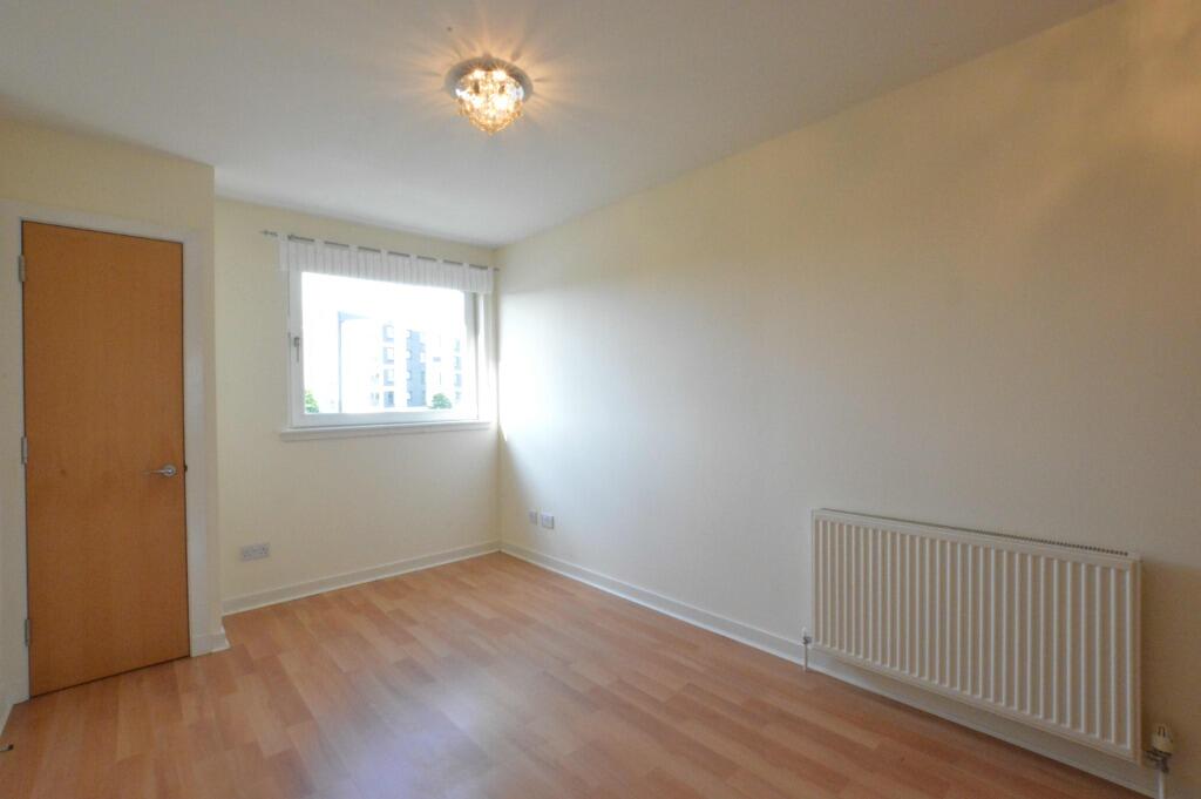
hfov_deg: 100.4
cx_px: 600
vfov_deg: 77.2
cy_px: 400
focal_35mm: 15
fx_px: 500
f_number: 22
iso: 3200
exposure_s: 1/20
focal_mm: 10
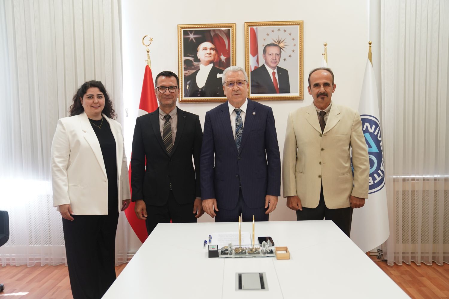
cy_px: 150
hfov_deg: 58.7
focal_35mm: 32
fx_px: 399
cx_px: 224
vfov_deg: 41.1
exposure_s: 1/125
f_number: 3.2
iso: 1600
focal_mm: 32
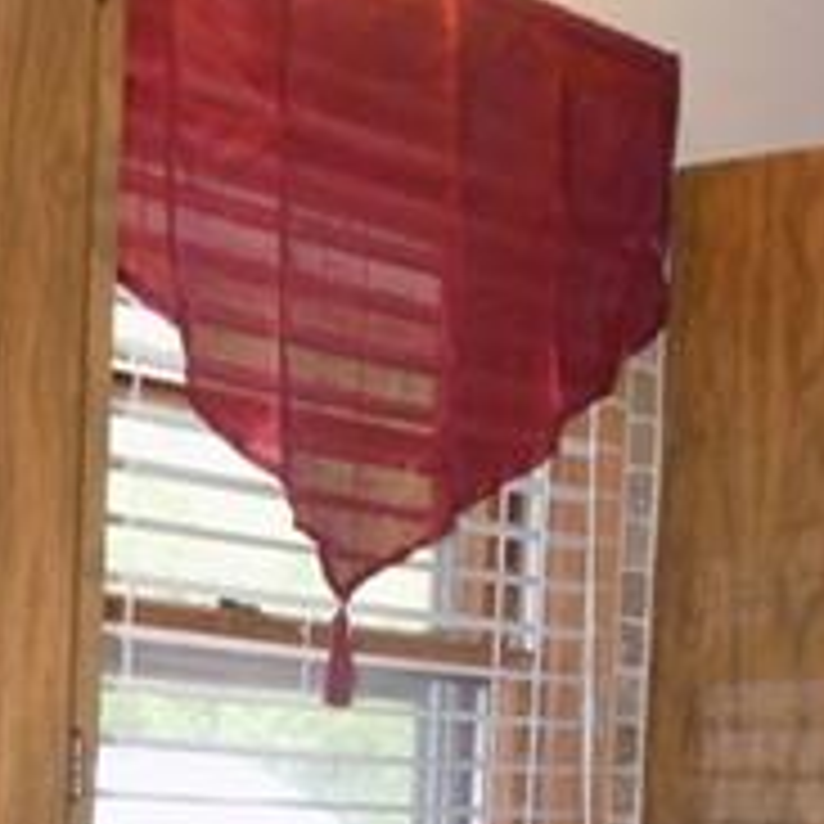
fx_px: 2693
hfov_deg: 17.4
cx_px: 441
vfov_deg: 16.1
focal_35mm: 100
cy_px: 1184
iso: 280
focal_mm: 4.8
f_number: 3.2
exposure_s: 1/30
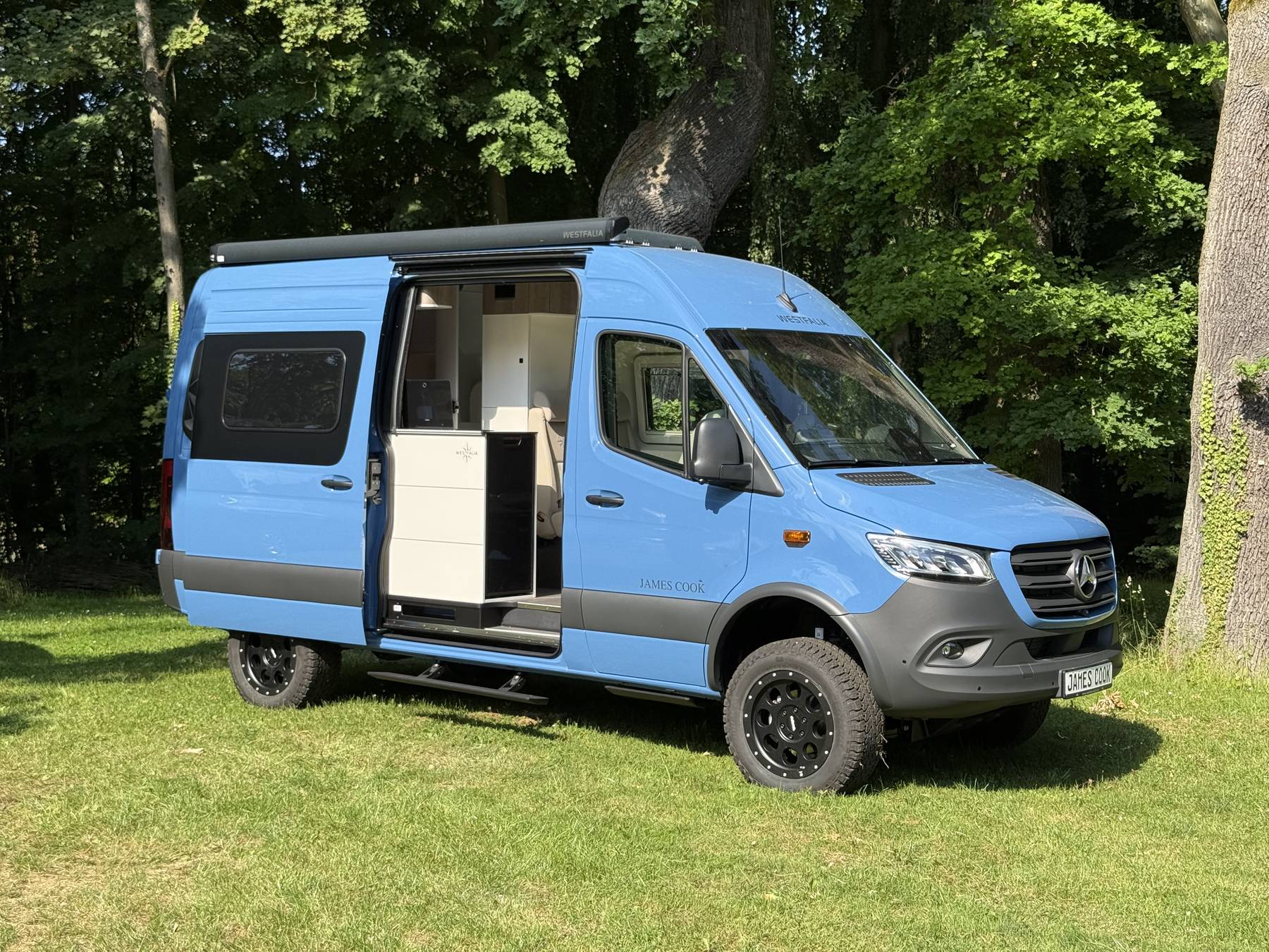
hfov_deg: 39.7
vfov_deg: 30.3
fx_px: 1760
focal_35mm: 48
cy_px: 476
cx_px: 634
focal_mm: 6.76
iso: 80
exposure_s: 1/2146
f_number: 1.78
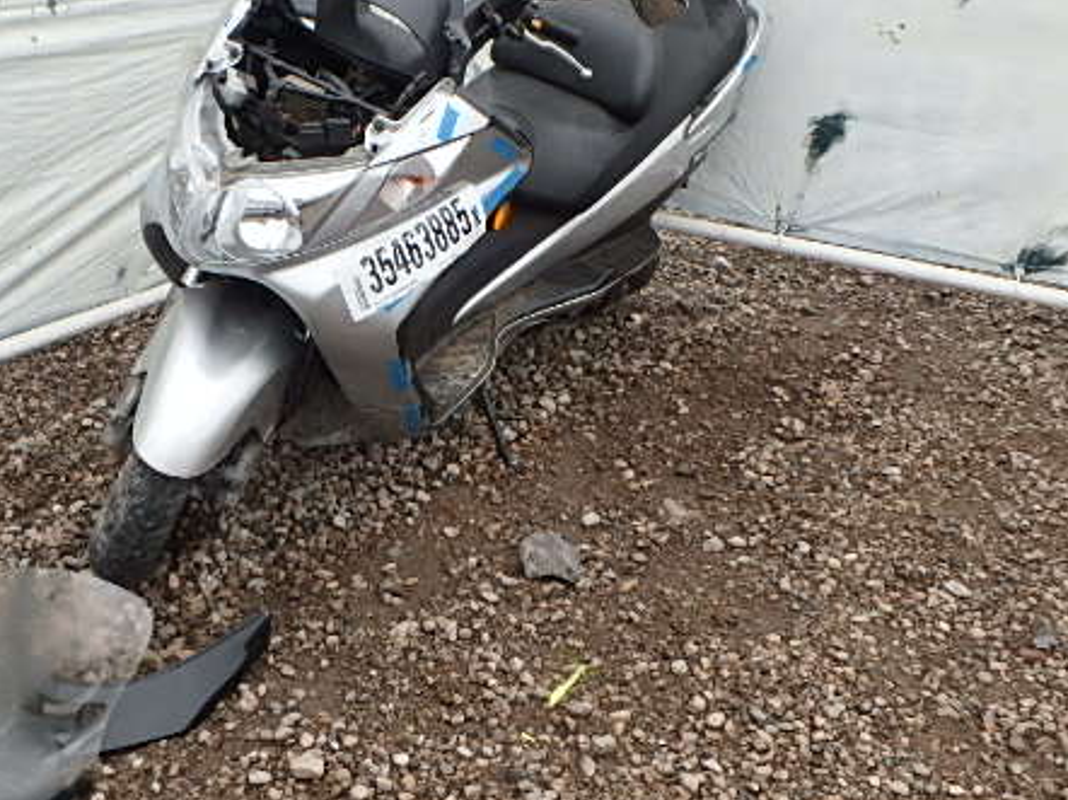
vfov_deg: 34.3
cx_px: 379
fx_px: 1295
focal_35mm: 42
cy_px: 384
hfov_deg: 44.3
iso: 200
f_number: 4.6
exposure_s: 1/50
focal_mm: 5.2
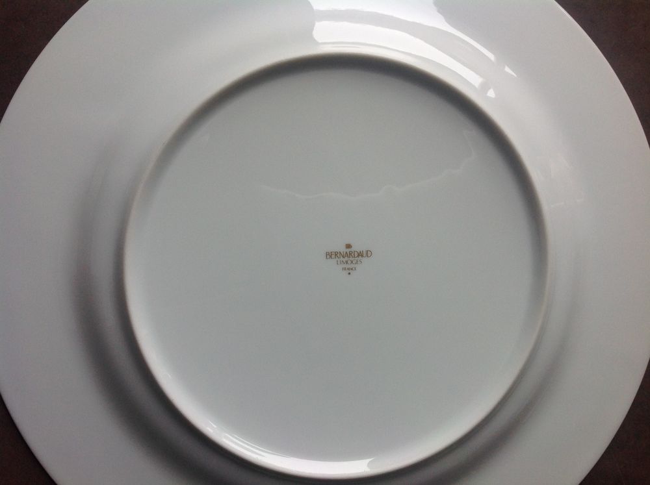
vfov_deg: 40.6
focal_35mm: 35
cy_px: 242
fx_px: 656
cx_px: 325
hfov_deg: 52.7
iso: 64
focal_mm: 4.28
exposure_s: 1/120
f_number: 2.4
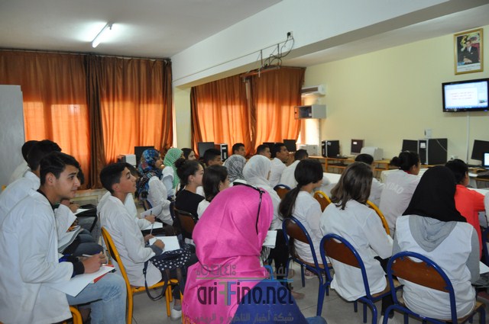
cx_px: 244
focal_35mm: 27
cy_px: 162
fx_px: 366
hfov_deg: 67.4
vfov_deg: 47.8
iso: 800
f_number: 3.5
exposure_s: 1/60
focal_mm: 18
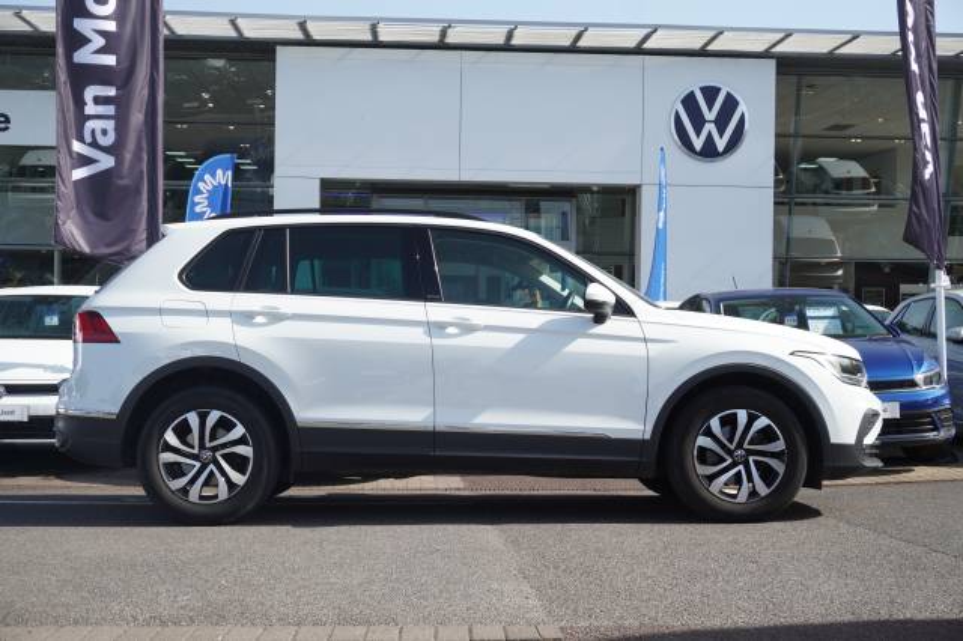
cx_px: 482
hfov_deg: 41.1
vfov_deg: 28.0
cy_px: 320
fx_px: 1283
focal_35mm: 48
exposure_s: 1/125
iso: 100
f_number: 6.3
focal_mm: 32
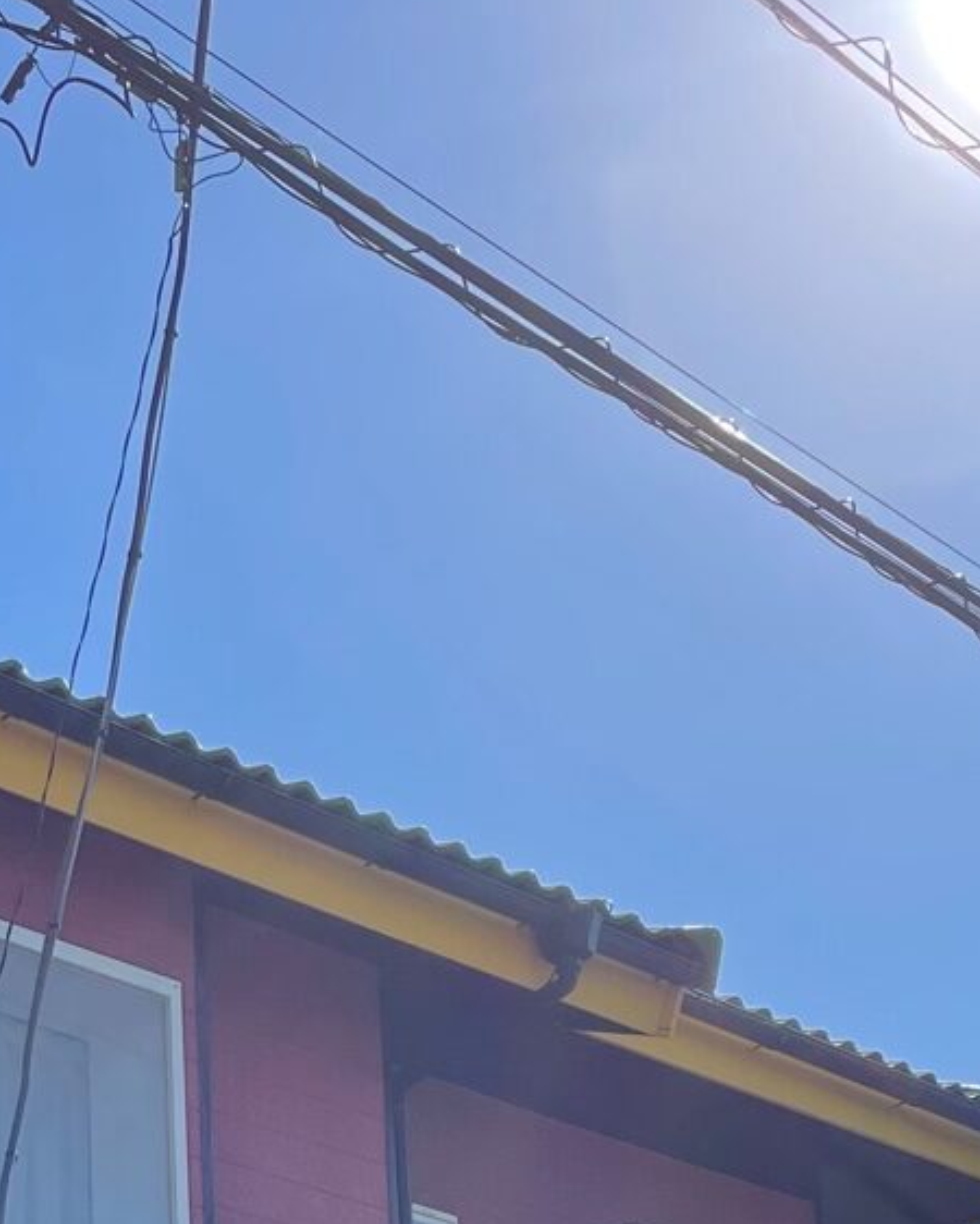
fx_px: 3297
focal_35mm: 91
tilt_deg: +15.8
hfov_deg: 16.5
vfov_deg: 19.5
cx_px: -33
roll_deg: +0.1
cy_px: 1549
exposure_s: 1/4000
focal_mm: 4.2
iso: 32
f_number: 1.6
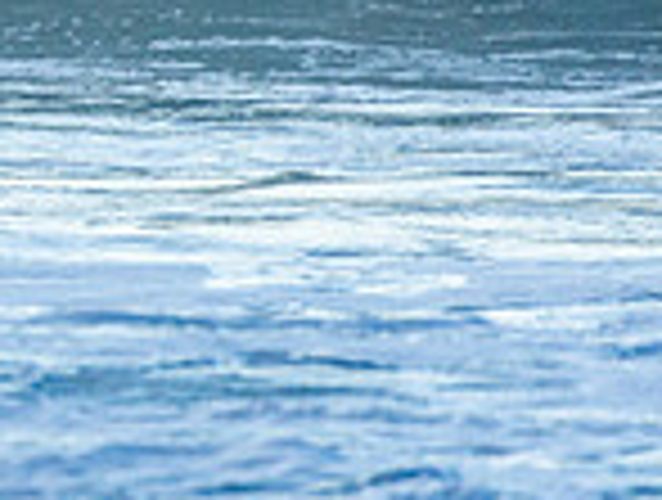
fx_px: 52203
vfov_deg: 0.5
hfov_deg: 0.7
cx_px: -608
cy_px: -291
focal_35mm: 2723
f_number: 5.6
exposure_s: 1/1250
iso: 560
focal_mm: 480
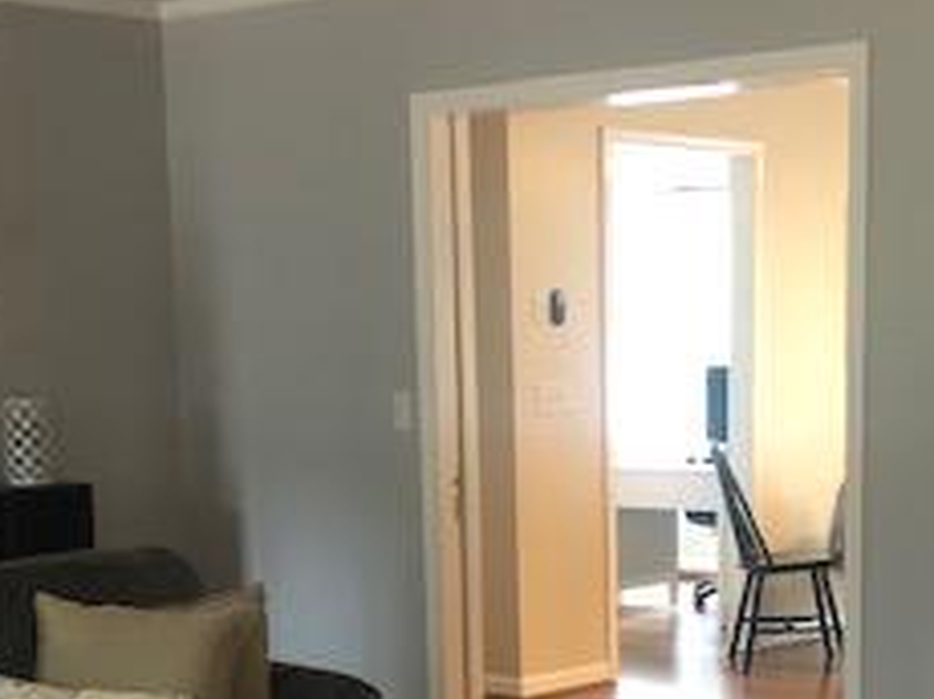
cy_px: 744
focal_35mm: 78
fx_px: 2102
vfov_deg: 18.3
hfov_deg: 24.9
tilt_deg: -10.4
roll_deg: +0.4
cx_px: 621
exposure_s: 1/9
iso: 100
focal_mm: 3.99
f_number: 1.8
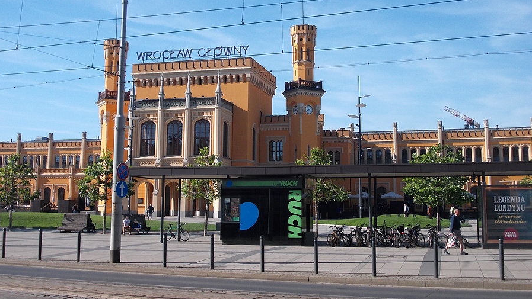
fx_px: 663
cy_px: 113
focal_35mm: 47
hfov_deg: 43.7
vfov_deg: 25.4
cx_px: 266
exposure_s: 1/250
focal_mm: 6.1
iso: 80
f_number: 6.5
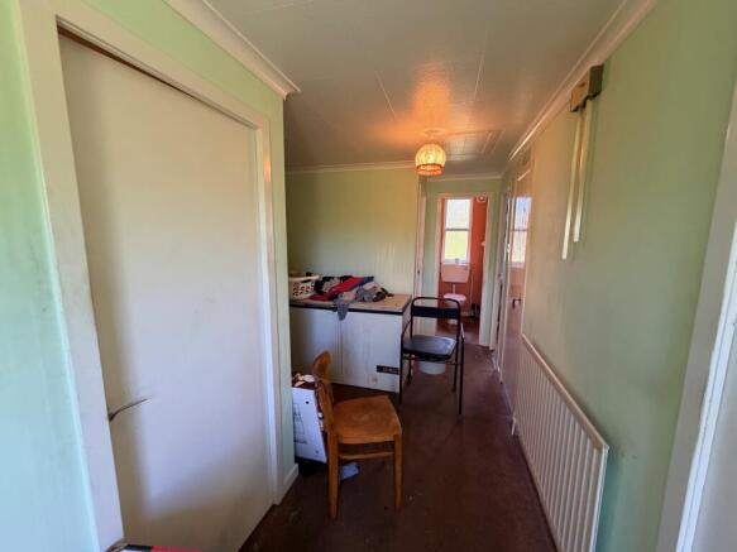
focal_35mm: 14
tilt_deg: -7.2
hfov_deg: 102.1
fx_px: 298
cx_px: 368
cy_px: 276
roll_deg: -1.2
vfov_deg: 85.7
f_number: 2.2
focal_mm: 2.22
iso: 250
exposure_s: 1/50
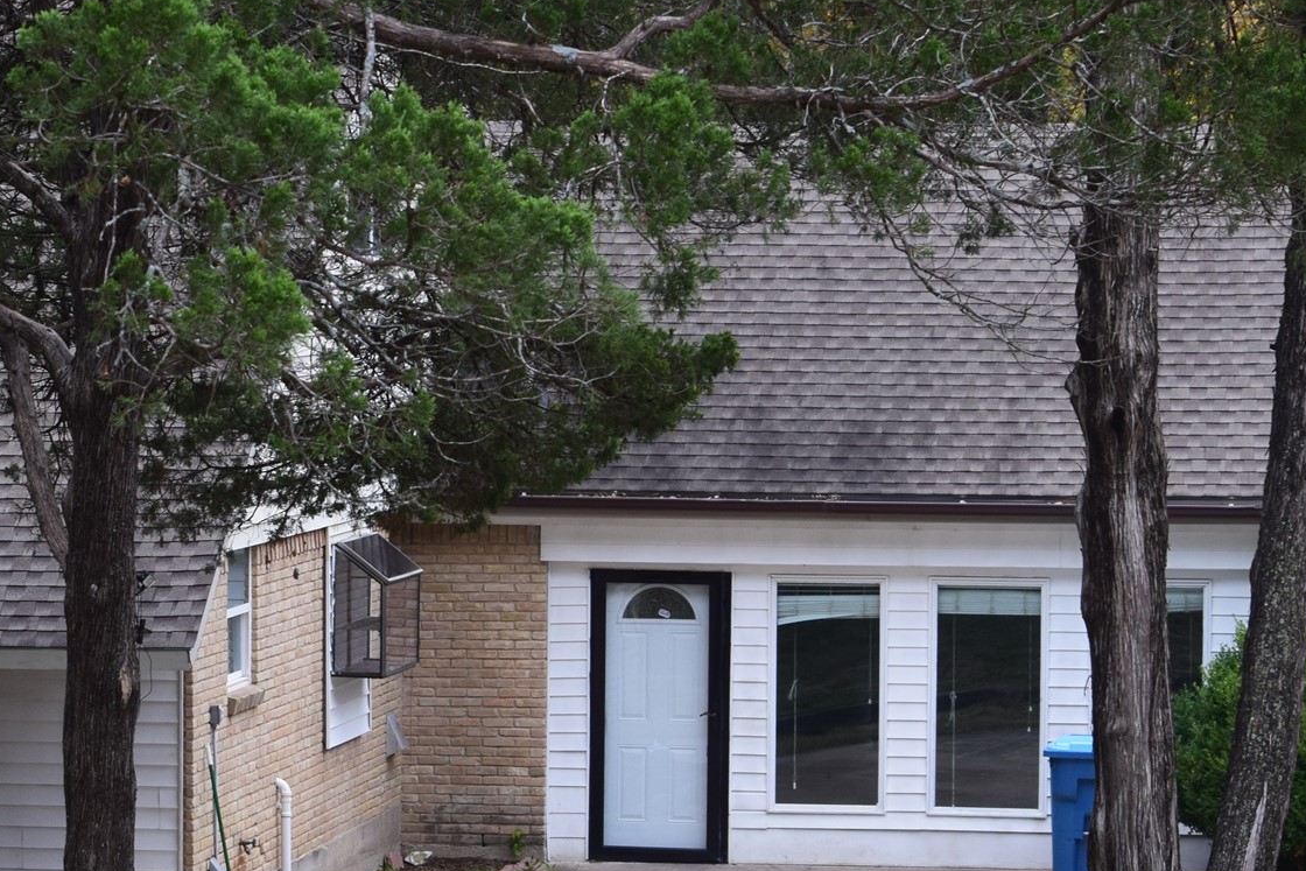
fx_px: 5804
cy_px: 440
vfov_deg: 8.6
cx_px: 157
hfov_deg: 12.7
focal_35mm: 160
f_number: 9
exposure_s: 1/160
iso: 400
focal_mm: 55
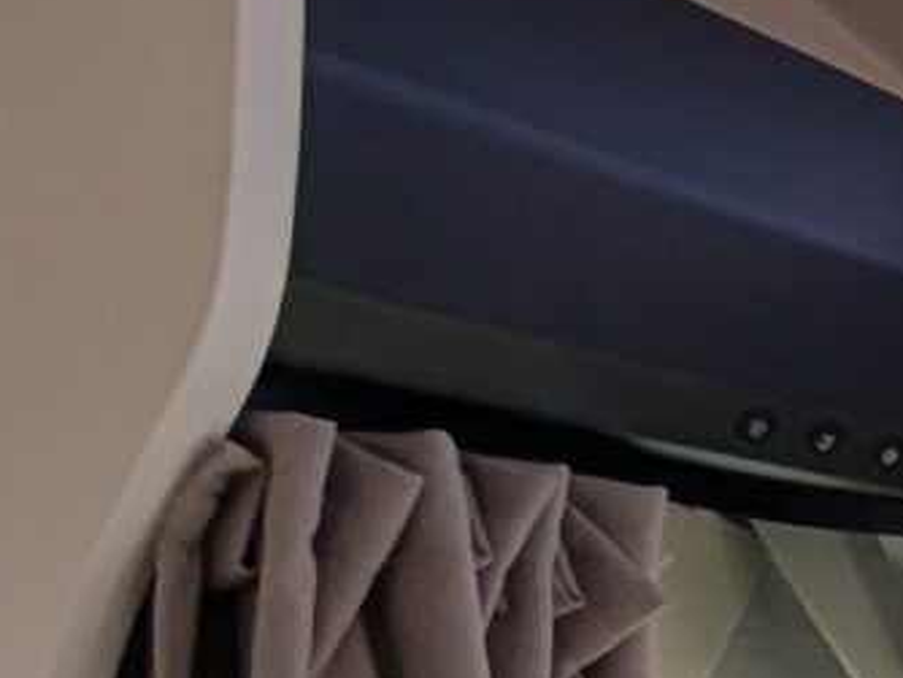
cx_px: 2306
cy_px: 1221
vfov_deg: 14.2
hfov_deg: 13.5
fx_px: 2402
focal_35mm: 92
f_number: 1.7
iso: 51
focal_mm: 2.02
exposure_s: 1/914
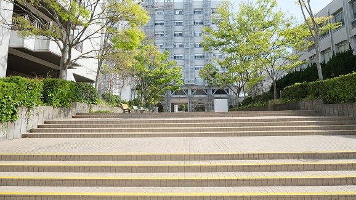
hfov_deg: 74.1
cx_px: 180
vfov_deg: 45.8
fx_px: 236
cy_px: 82
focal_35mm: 25
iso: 320
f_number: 5.6
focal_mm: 15
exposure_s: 1/600
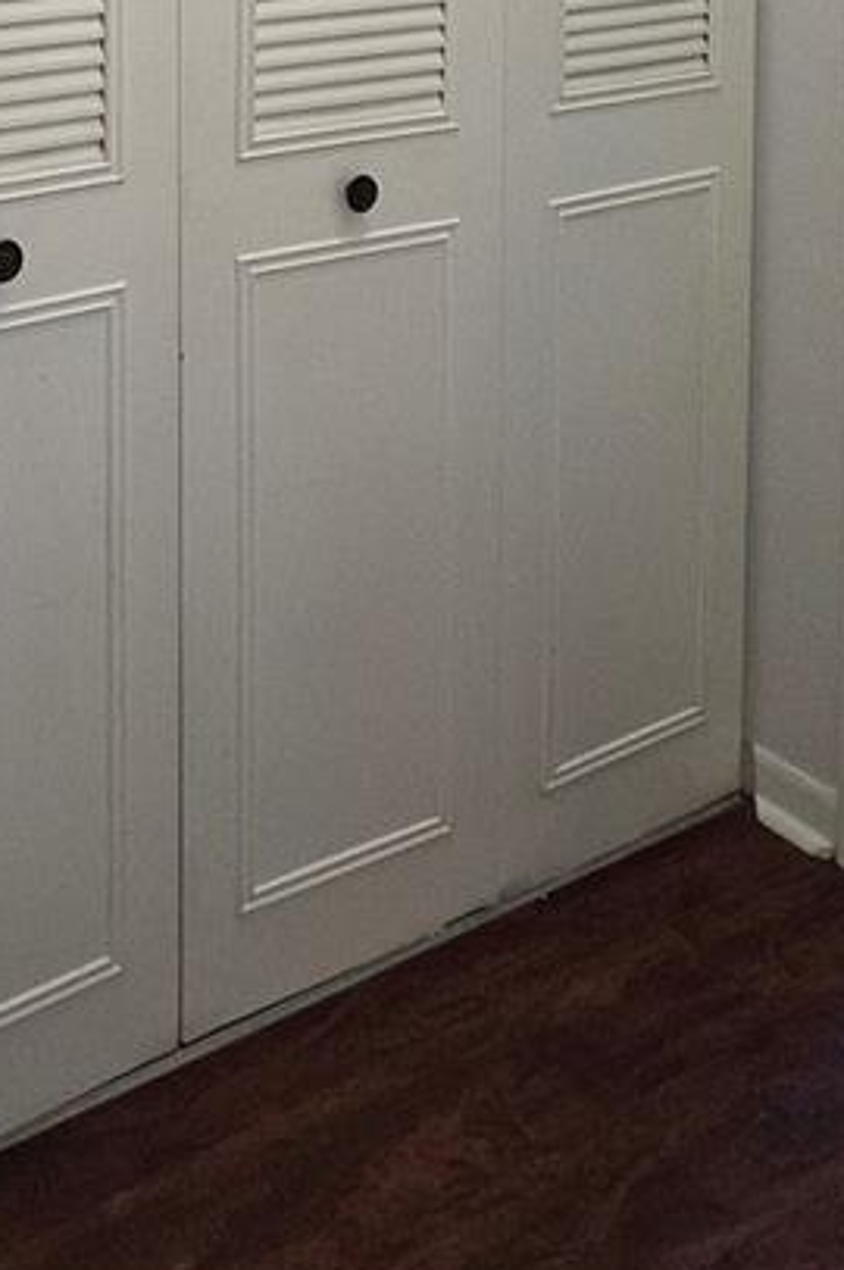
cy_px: -163
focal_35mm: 40
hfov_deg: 30.0
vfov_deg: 38.9
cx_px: -84
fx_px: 1409
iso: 100
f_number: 2.2
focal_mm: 2.2
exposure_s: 1/60
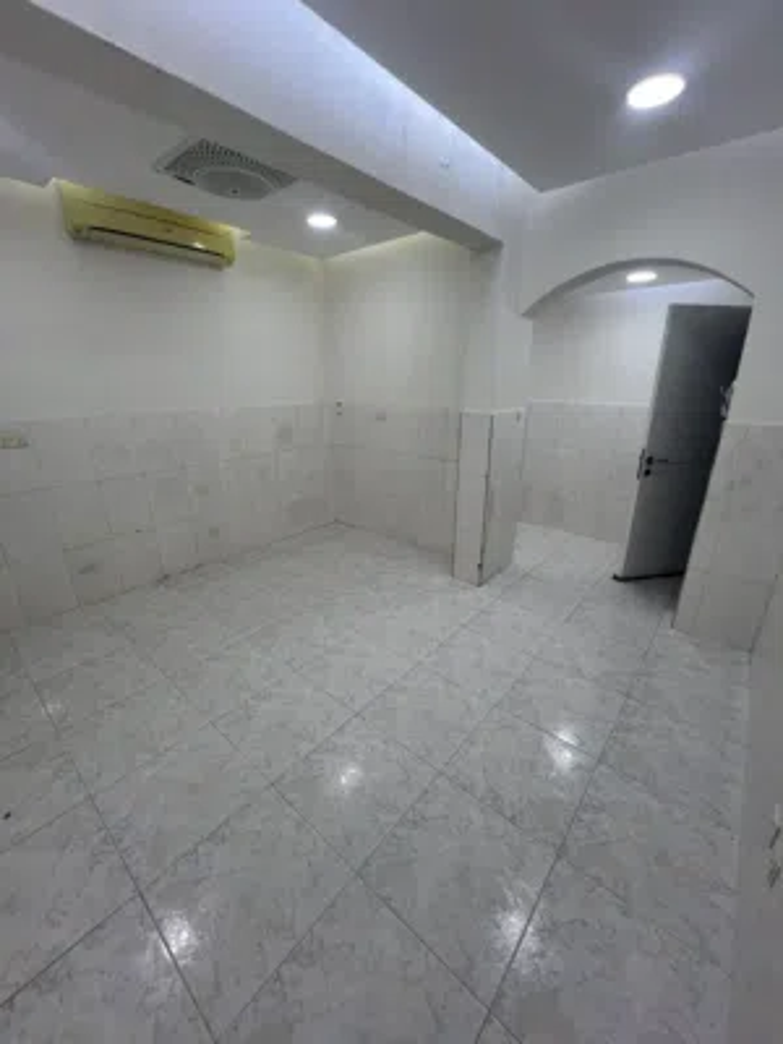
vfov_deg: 106.2
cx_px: 392
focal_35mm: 13
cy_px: 522
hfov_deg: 89.9
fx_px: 392
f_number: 1.8
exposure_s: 1/100
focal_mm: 1.57
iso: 50
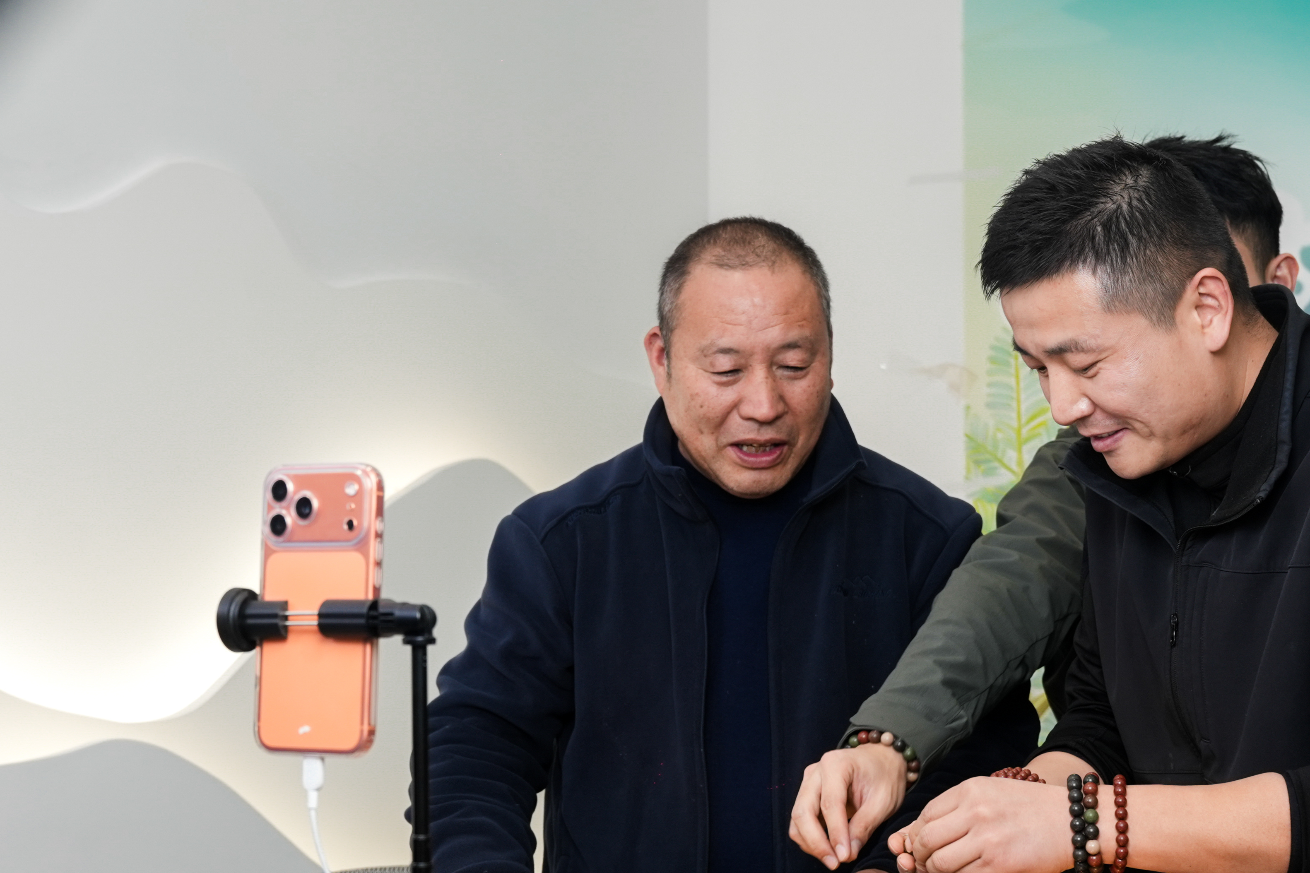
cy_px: 589
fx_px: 2438
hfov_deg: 30.1
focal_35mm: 67
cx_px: 733
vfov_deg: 20.2
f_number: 4
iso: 400
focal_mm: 31.1
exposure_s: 1/125
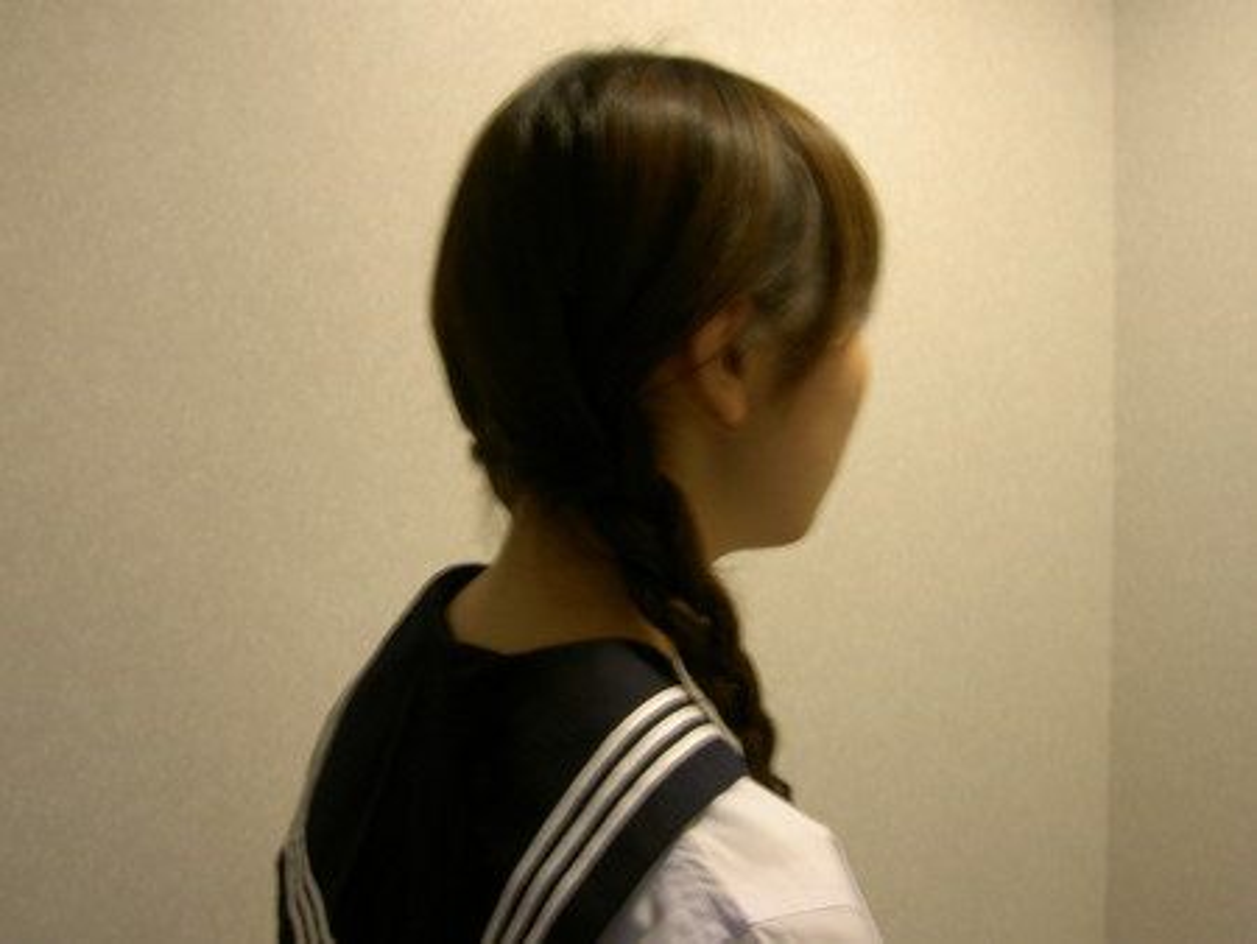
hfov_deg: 53.9
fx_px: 1235
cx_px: 628
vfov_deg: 41.8
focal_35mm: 34
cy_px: 472
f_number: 4.7
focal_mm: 5.6
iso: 50
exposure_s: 1/2.5
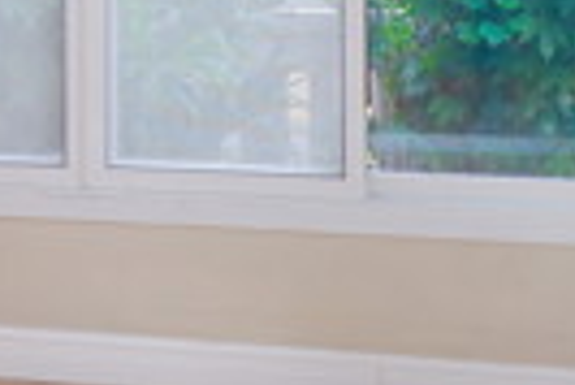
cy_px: -130
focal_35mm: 117
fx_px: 1871
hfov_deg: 16.2
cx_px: -246
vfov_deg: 11.4
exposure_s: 1/50
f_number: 3.6
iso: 200
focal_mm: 17.5
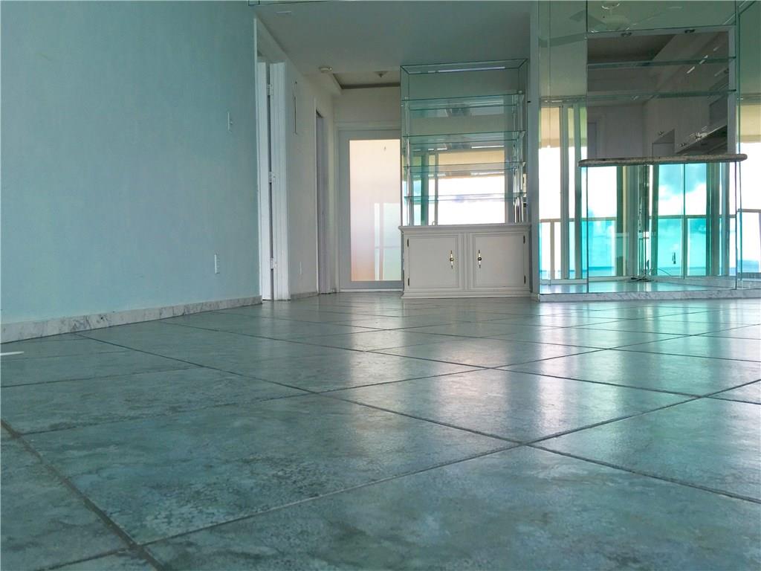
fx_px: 638
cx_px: 380
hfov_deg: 61.7
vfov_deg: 48.2
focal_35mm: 29
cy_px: 286
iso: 25
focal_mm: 4.15
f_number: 2.2
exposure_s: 1/287
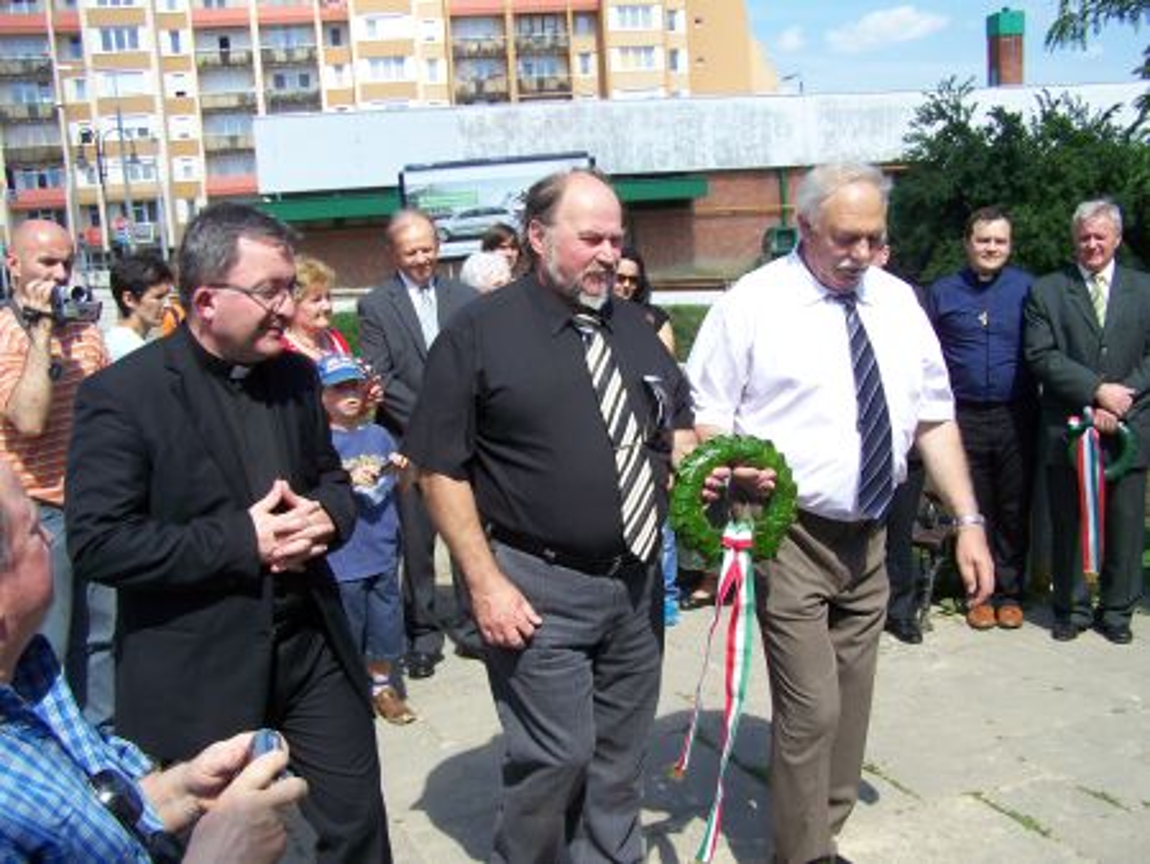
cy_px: 432
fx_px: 1263
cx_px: 575
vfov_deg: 37.8
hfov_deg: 49.0
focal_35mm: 38
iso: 64
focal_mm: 6.3
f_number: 4
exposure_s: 1/400
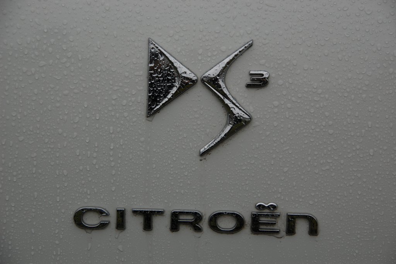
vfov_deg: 12.7
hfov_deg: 18.9
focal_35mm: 108
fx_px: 1187
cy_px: 132
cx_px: 198
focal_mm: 72
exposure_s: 1/320
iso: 400
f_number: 5.3
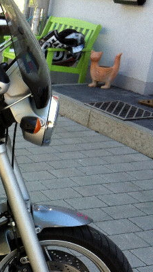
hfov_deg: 14.2
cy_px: 197
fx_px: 549
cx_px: -112
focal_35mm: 76
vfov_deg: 27.6
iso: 80
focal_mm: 3.85
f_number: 2.8
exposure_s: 1/120
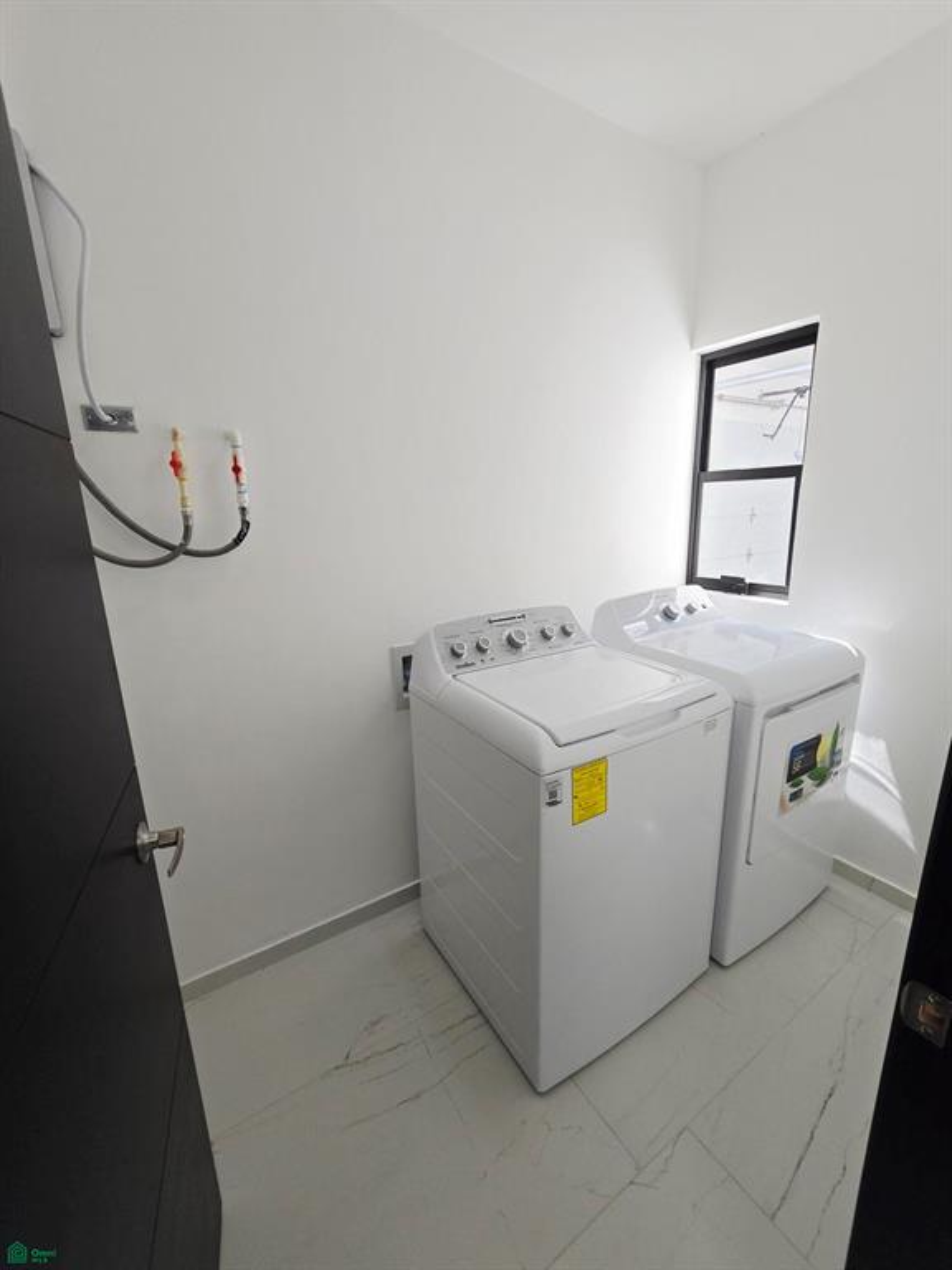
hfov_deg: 89.9
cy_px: 635
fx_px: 477
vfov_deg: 106.2
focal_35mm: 13
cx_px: 476
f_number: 2.2
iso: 50
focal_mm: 2.2
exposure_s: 1/238
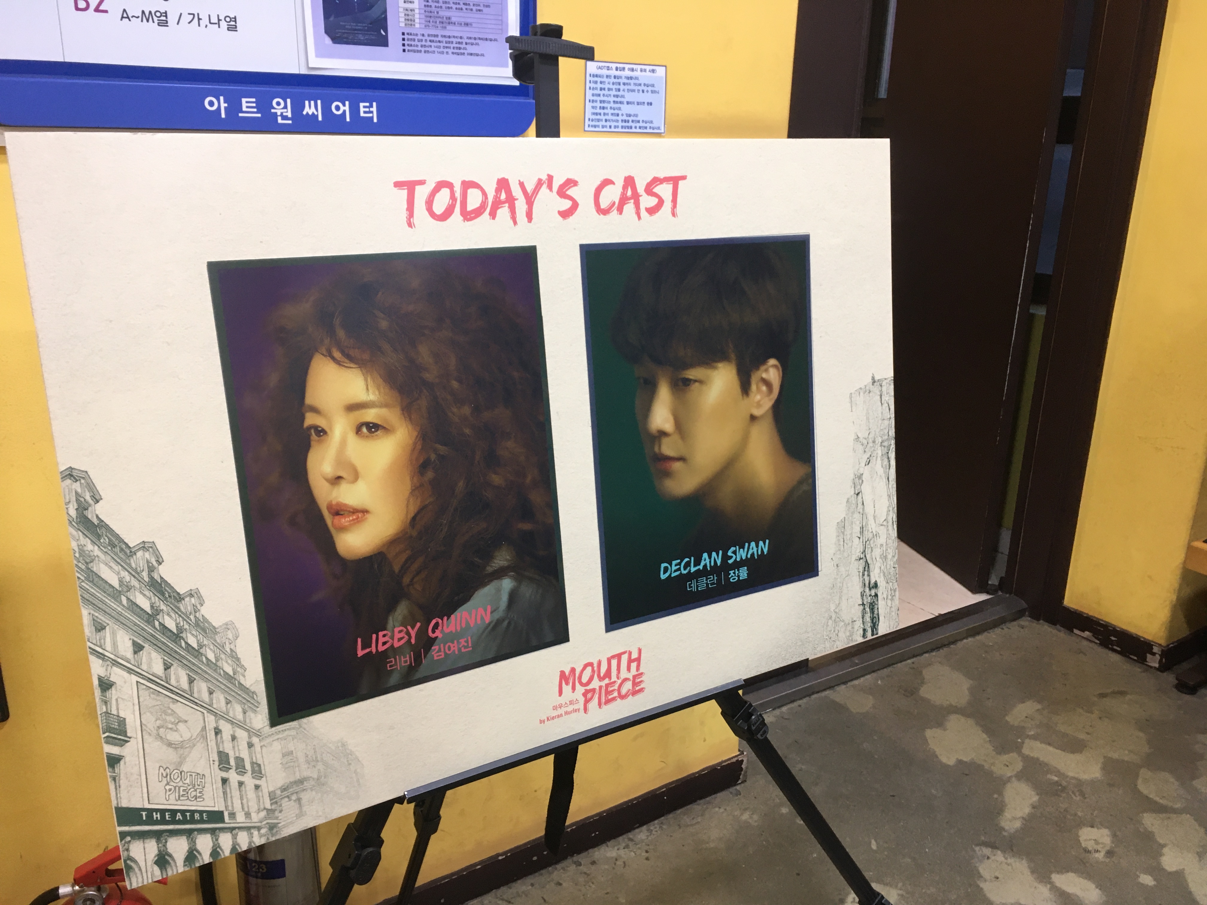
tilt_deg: -17.4
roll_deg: -1.4
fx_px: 1011
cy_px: 452
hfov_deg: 61.7
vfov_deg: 48.2
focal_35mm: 29
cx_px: 604
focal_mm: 4.15
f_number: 2.2
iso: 80
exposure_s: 1/30
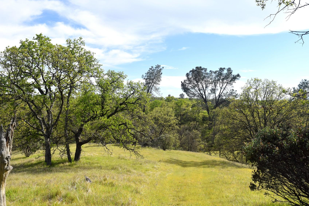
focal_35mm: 35
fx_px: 300
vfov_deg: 37.8
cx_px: 149
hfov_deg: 54.4
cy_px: 106
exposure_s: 1/400
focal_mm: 22
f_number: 10
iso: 200
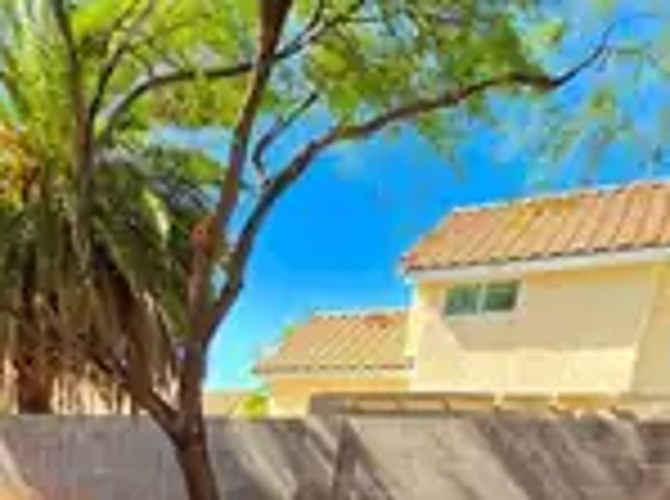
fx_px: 676
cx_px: -13
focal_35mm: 35
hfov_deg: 44.2
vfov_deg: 31.7
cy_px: 640
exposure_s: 1/720
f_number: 1.9
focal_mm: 2.2
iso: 32
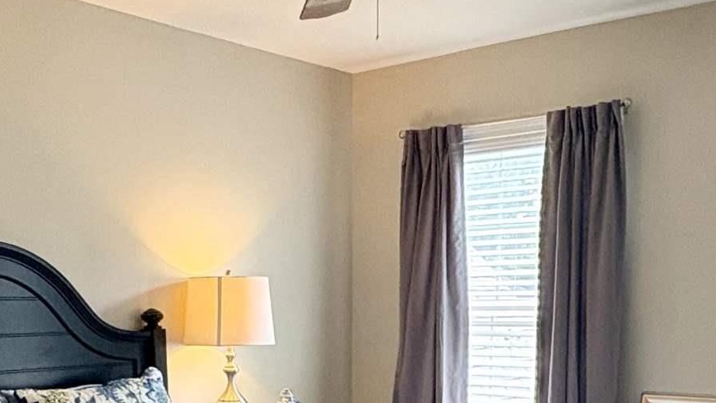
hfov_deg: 39.8
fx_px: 987
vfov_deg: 21.5
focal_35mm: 52
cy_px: 479
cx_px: 307
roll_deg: +1.1
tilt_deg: -8.6
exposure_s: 1/120
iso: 400
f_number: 2.2
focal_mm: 2.22
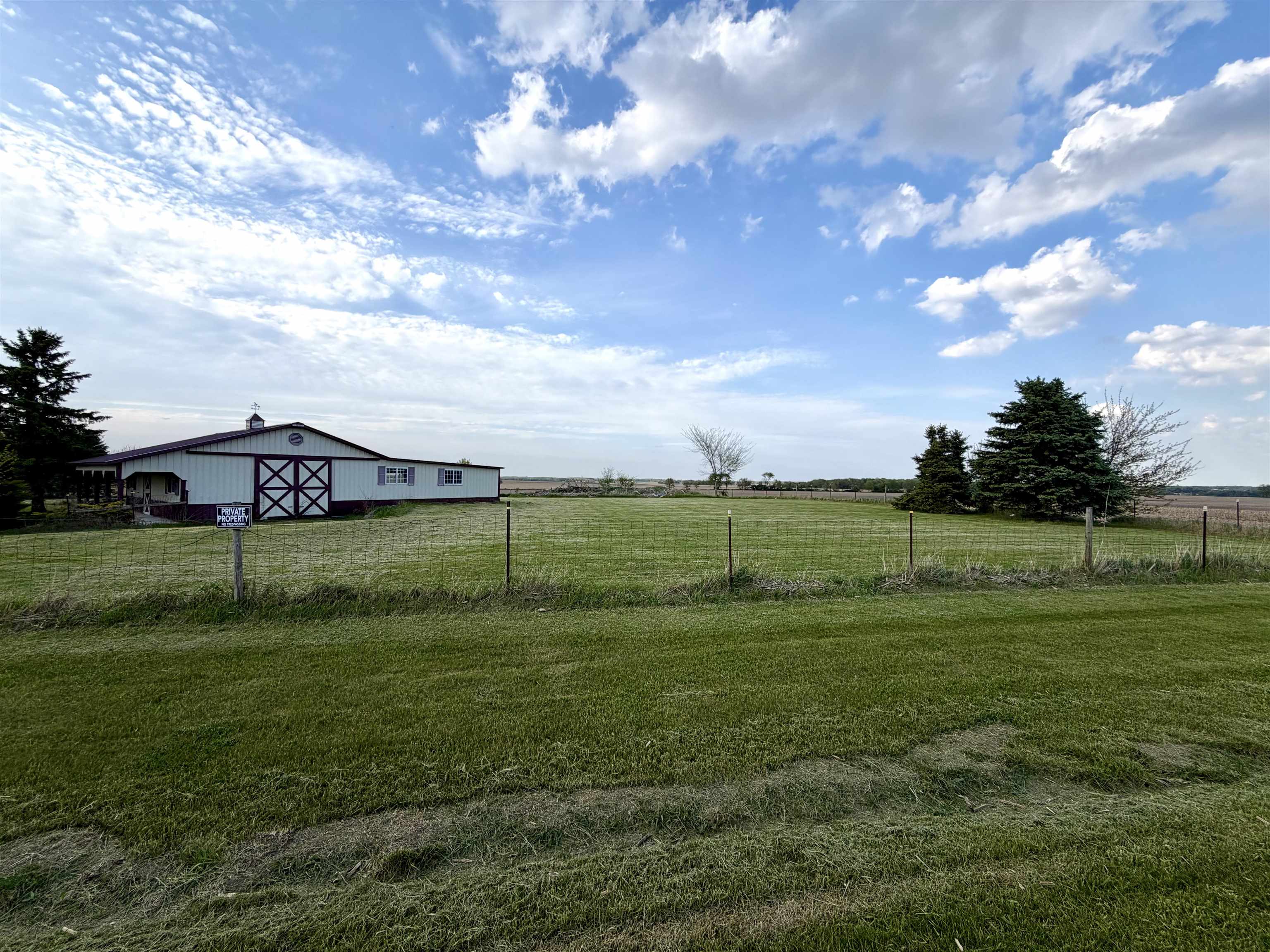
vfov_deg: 85.7
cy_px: 476
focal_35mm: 14
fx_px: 514
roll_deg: -0.5
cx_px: 635
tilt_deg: +0.8
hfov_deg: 102.1
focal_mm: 2.22
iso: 25
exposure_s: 1/770
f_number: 2.2
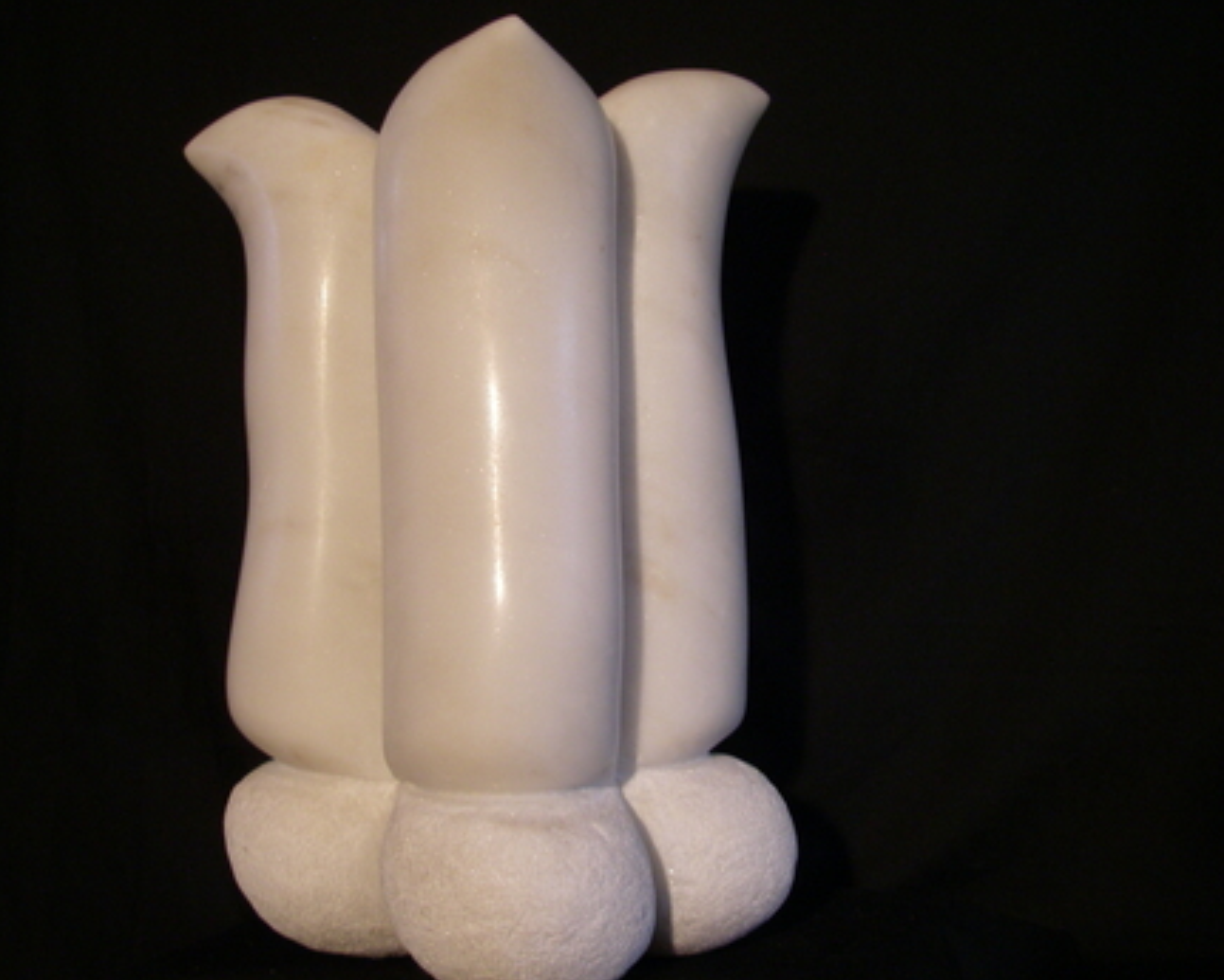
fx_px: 1558
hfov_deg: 42.9
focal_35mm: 43
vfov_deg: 34.9
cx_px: 594
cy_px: 501
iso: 200
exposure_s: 1/40
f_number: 3.3
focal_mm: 6.3
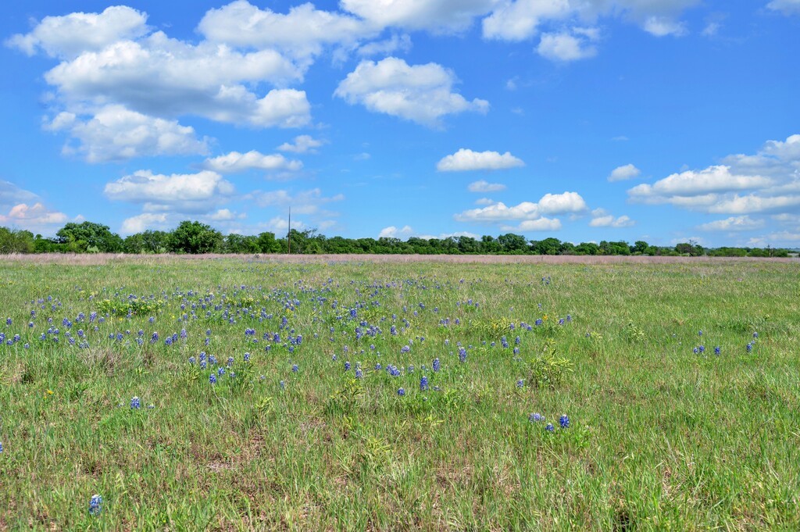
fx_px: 666
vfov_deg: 43.5
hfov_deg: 62.0
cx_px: 400
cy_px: 266
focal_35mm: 30
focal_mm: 30
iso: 100
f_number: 8
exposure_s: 1/400
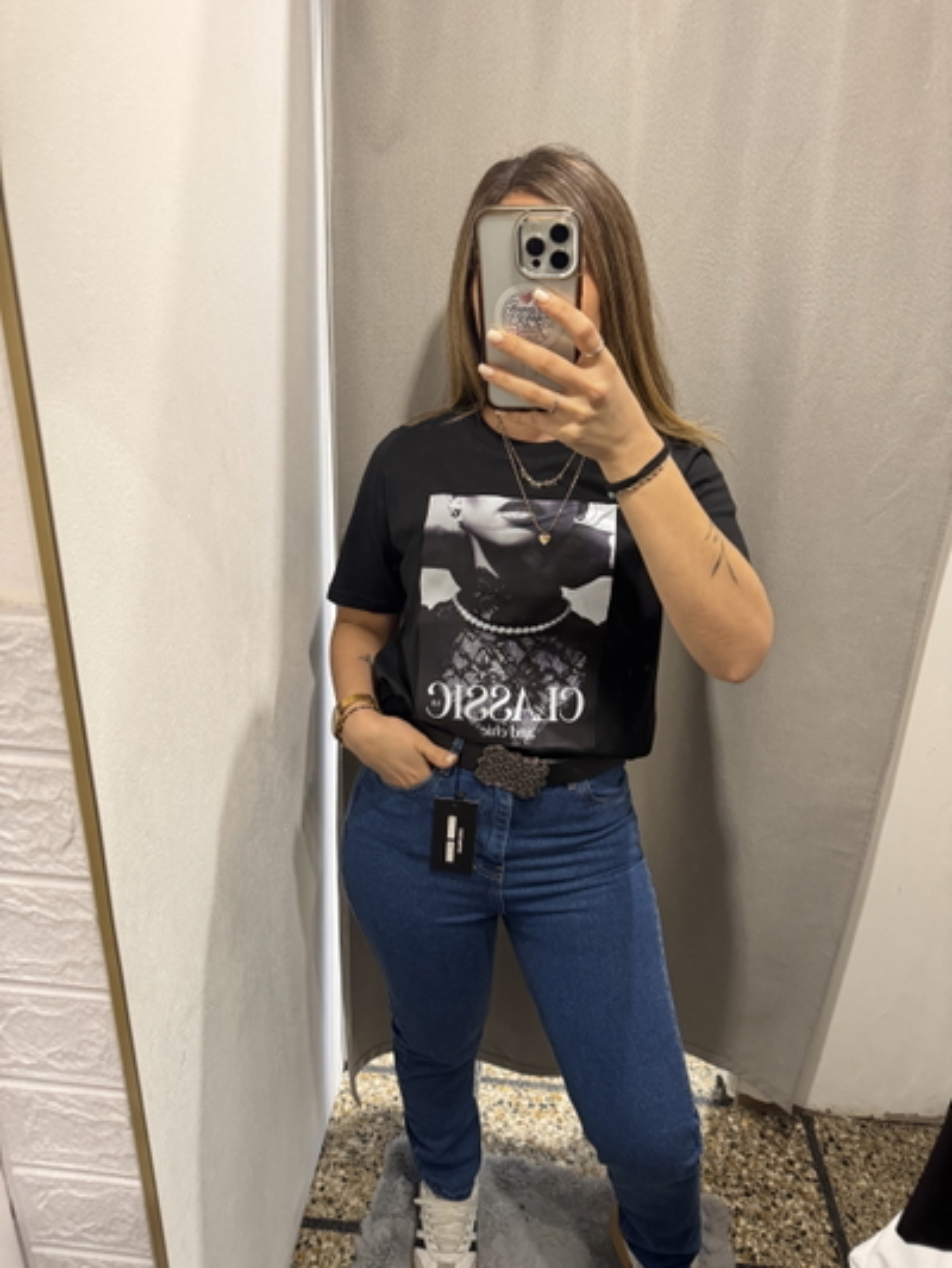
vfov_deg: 71.6
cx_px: 476
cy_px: 634
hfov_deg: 56.8
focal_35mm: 24
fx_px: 880
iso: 800
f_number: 1.78
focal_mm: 6.76
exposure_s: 1/50
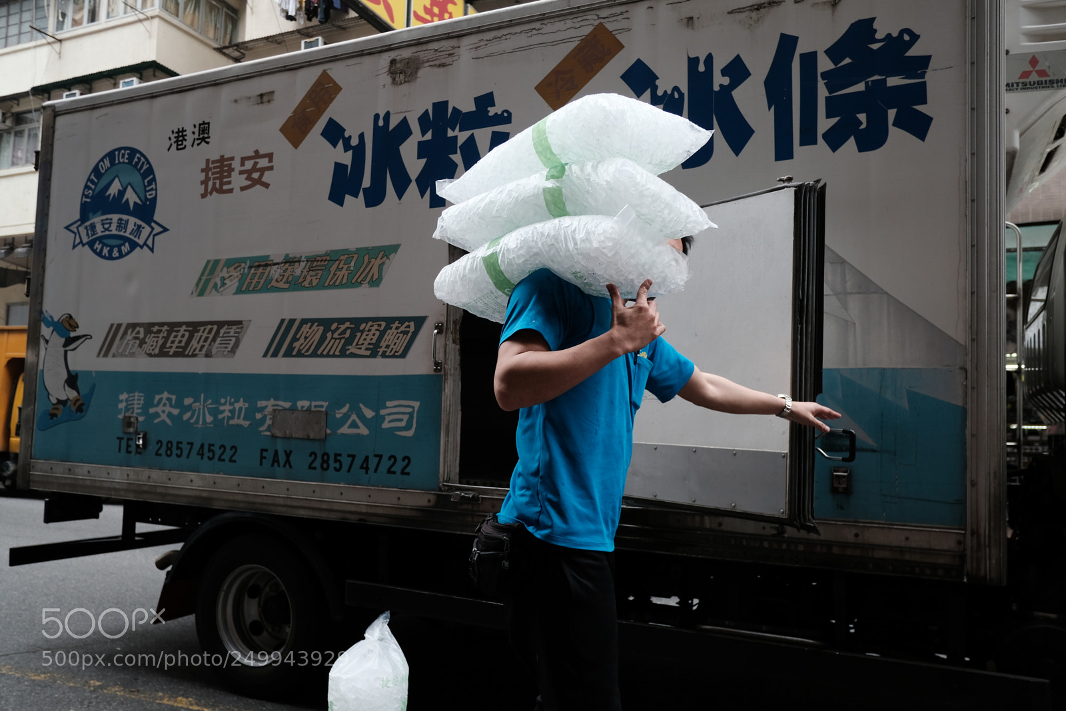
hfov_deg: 67.4
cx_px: 533
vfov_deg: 47.9
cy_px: 356
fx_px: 800
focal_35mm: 27
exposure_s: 1/250
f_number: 4
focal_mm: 18
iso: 400
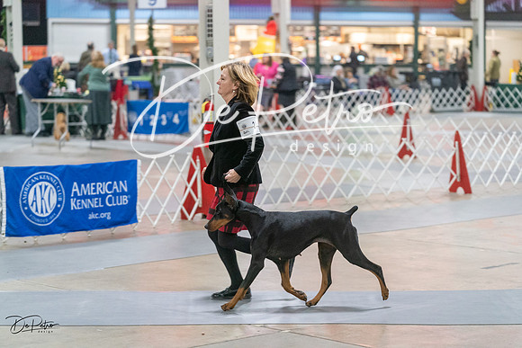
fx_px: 1450
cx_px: 261
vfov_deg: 13.7
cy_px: 174
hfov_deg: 20.4
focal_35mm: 100
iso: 6400
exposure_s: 1/320
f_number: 2.8
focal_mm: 100
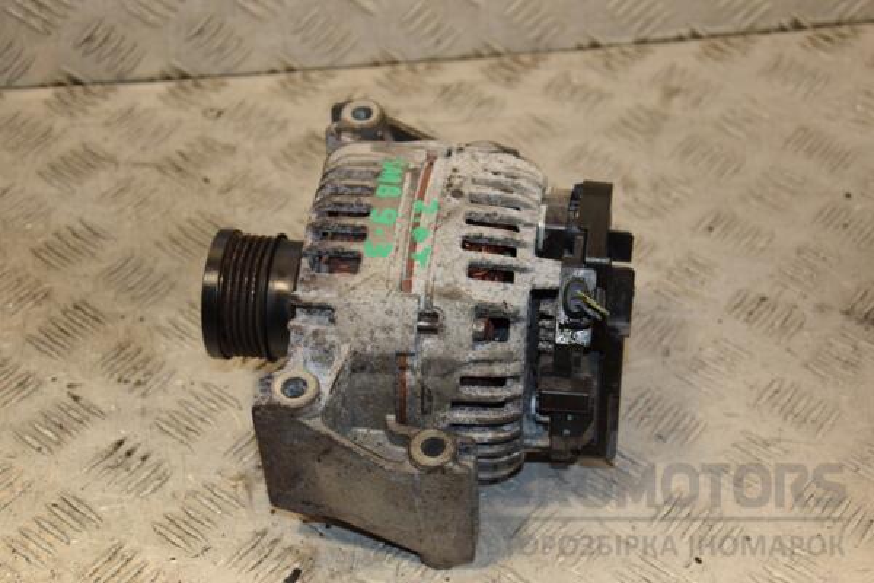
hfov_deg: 29.9
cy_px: 292
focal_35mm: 68
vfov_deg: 20.2
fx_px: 1639
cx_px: 437
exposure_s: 1/200
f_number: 5.6
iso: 800
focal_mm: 45
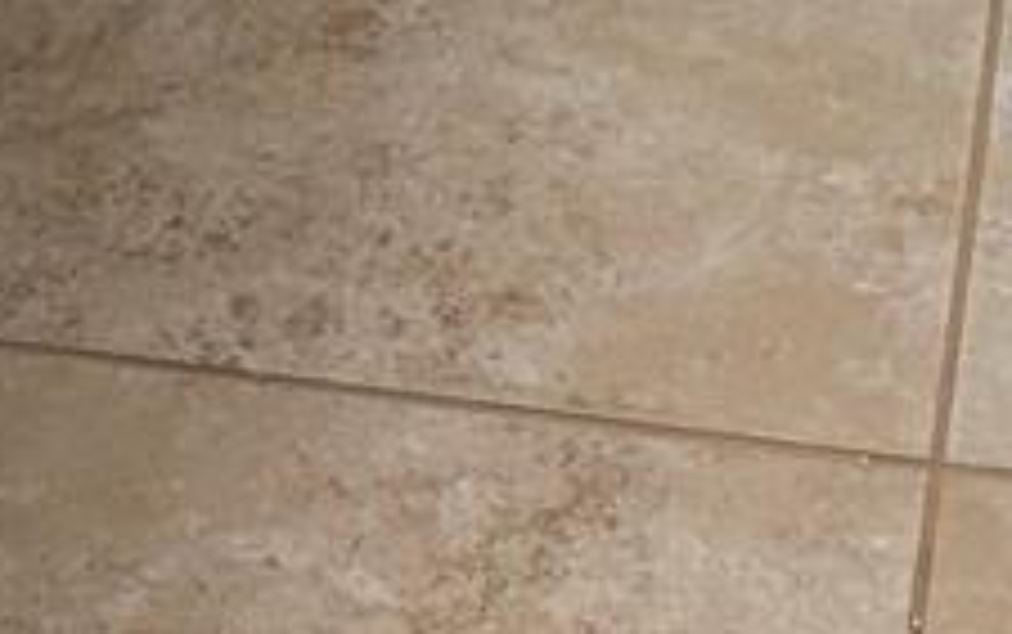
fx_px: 5410
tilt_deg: -14.9
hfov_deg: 10.7
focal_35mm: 196
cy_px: -1439
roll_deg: -0.2
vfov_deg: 6.1
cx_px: 184
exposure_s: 1/60
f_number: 1.6
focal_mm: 5.96
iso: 125
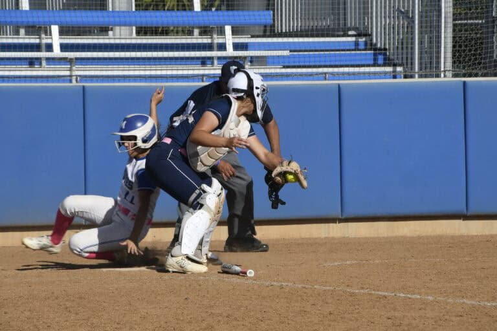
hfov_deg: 6.9
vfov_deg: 4.6
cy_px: 166
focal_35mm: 300
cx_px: 248
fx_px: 4141
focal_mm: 200
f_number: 16
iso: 500
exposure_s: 1/800
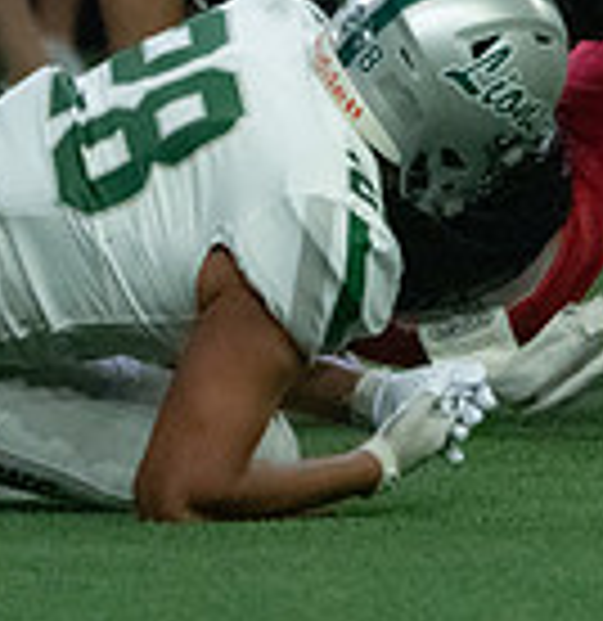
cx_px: 568
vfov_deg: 0.9
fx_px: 38068
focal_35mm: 1903
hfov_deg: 0.9
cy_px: -341
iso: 8000
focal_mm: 388
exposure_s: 1/1000
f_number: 5.6
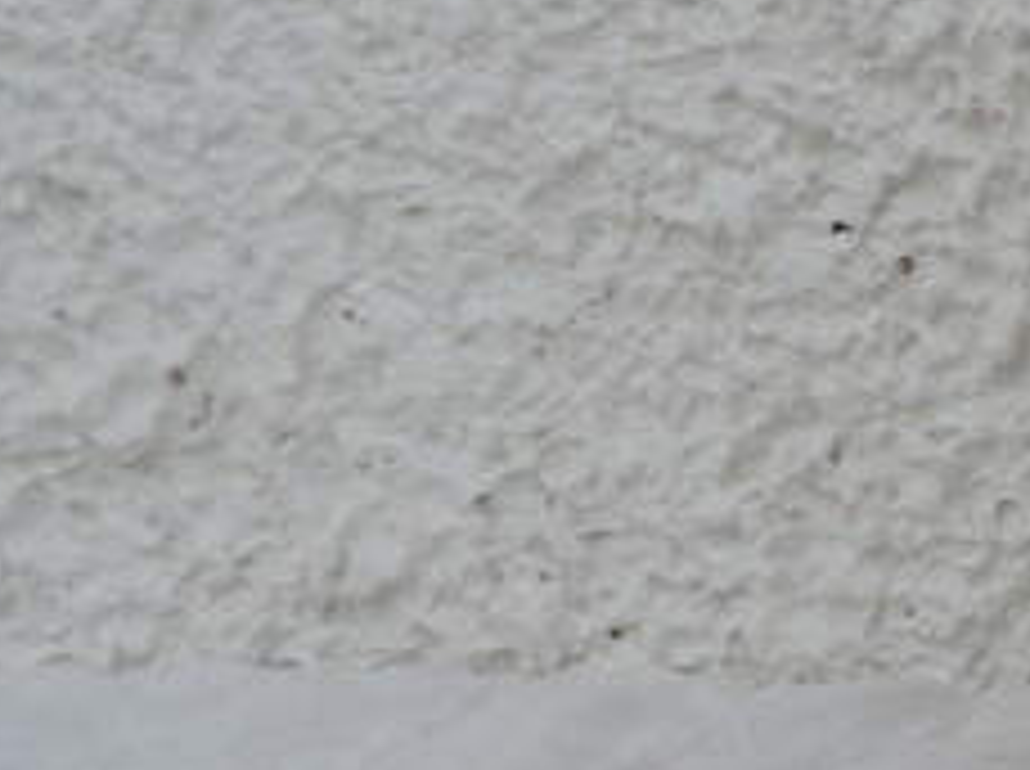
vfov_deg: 23.2
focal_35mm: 63
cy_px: 365
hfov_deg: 26.4
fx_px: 1872
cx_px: 1313
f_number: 3
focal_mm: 4.3
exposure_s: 1/640
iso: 80
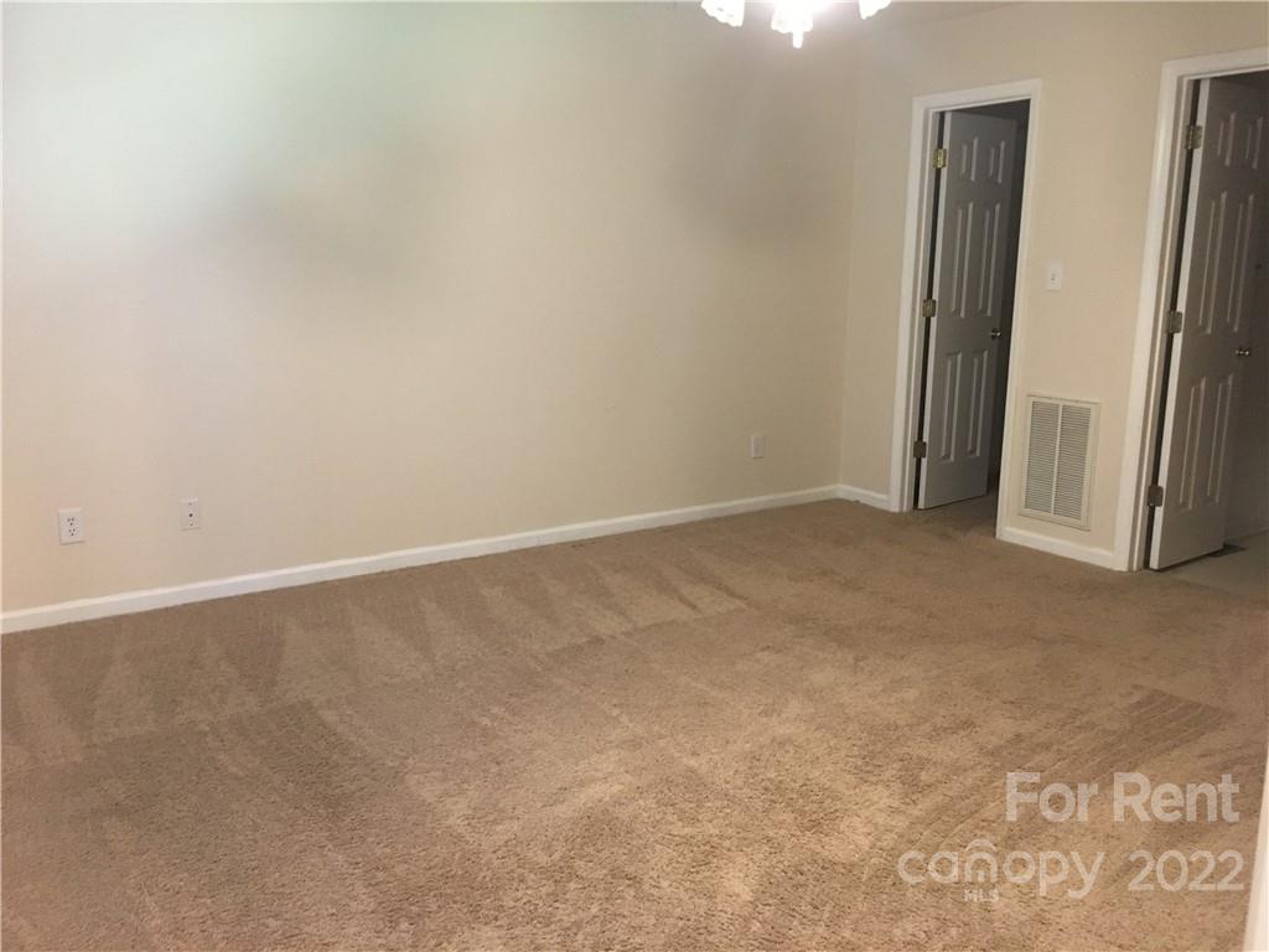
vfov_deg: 48.2
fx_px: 1063
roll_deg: -0.7
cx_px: 634
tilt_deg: -10.4
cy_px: 476
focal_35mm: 29
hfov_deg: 61.7
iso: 200
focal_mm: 4.15
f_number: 2.2
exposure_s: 1/17
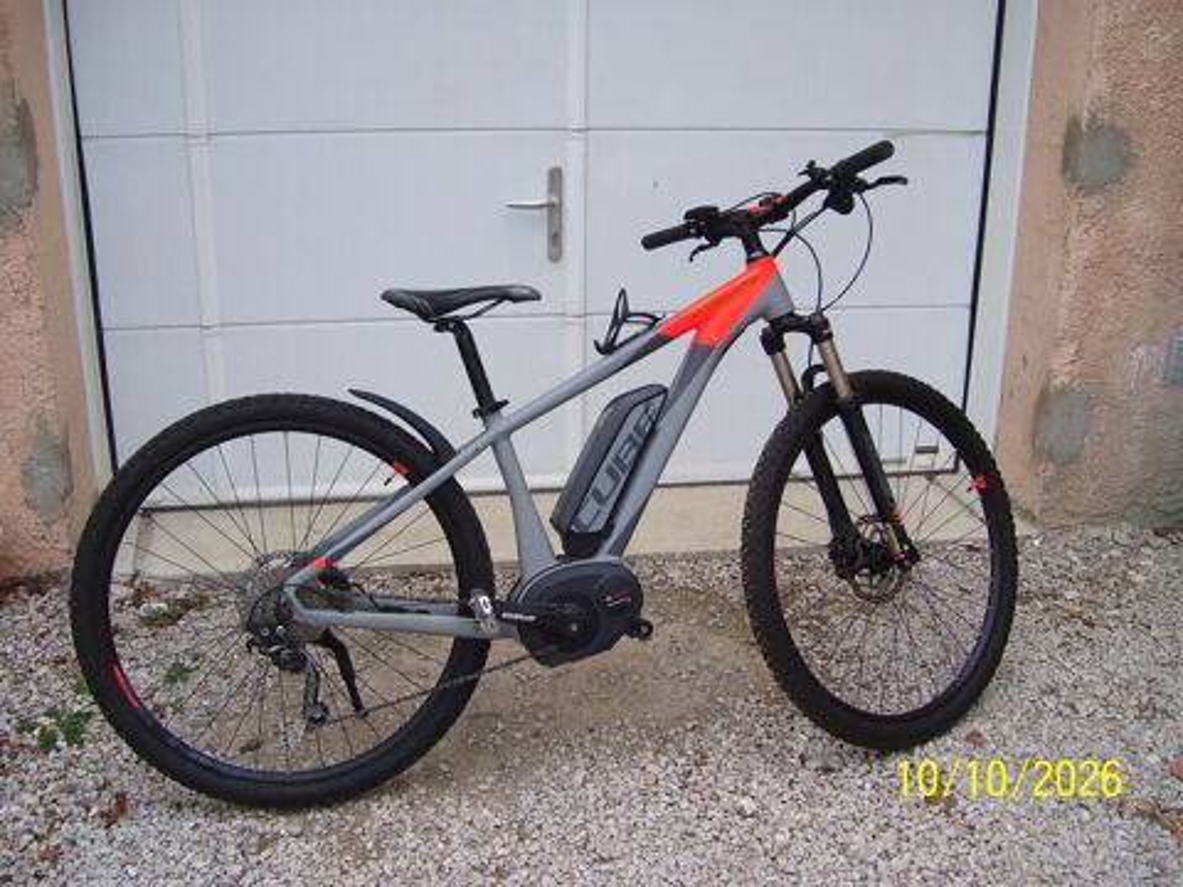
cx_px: 592
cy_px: 444
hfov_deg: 50.1
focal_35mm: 37
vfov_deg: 38.7
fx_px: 1264
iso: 80
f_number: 2.7
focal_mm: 6
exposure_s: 1/500
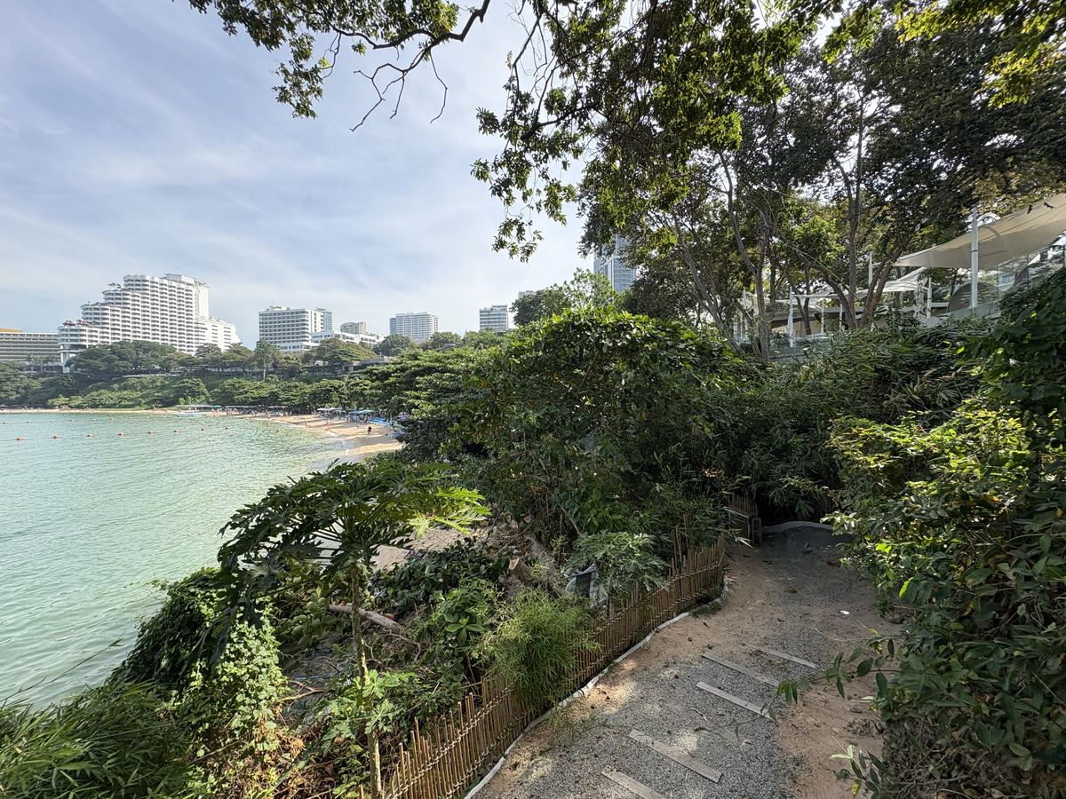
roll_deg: +0.6
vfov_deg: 85.7
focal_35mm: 14
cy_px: 400
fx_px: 431
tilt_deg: -0.3
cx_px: 533
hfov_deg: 102.1
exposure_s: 1/1078
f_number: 2.2
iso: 64
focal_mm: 2.22
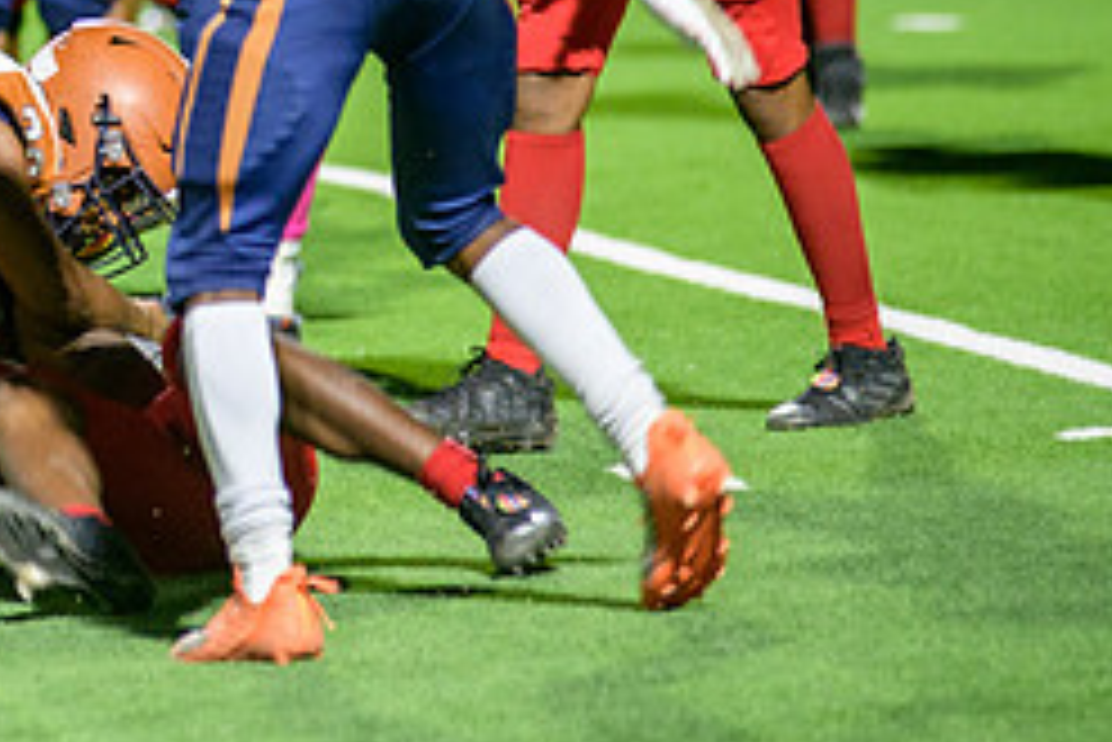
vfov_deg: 3.1
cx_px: -167
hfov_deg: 4.6
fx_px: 13784
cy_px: 11
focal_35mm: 446
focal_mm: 190
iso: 1600
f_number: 2.8
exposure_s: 1/250
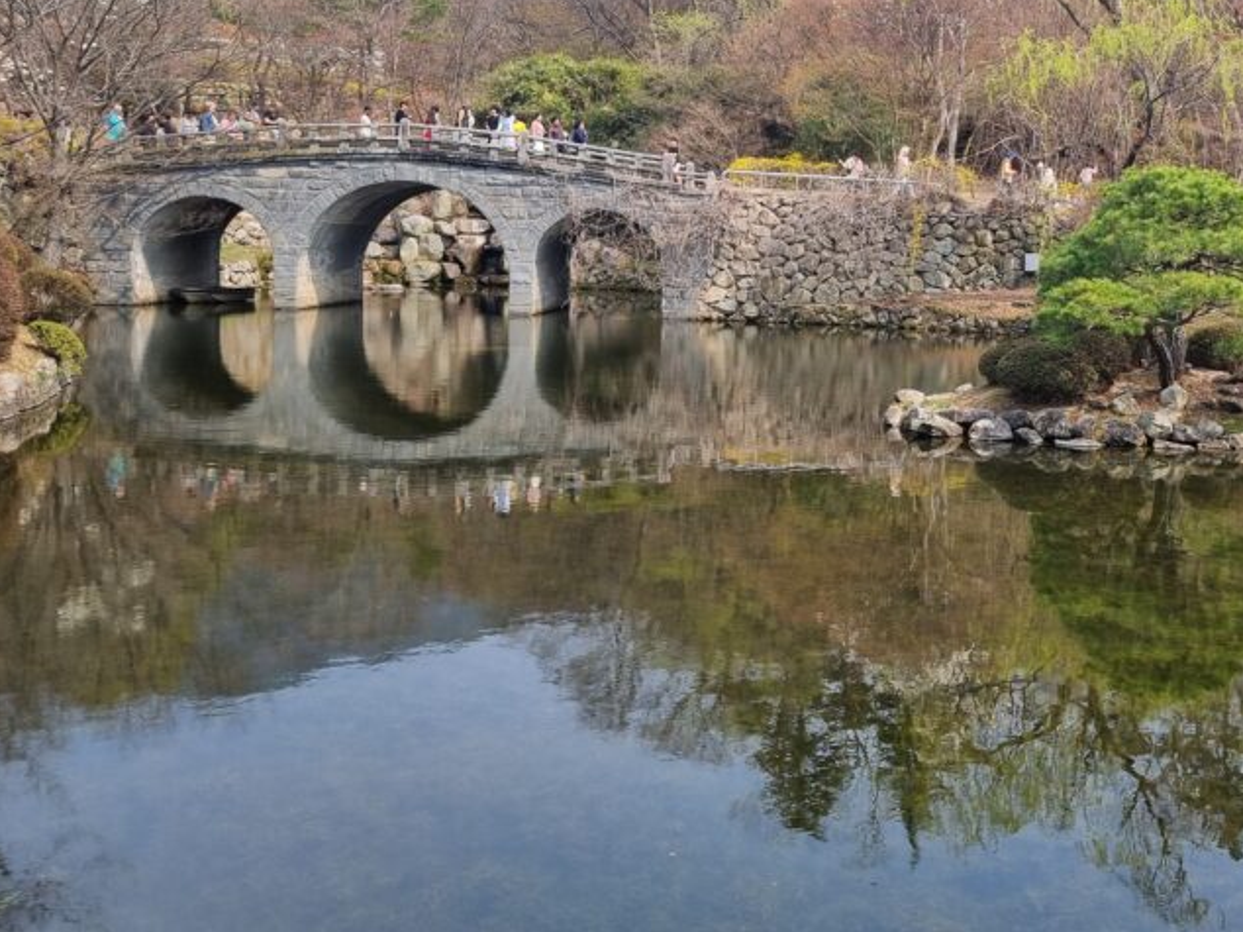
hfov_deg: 42.8
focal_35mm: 42
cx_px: 996
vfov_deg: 34.1
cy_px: 339
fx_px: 1508
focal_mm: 5.4
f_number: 1.8
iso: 50
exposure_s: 1/2000
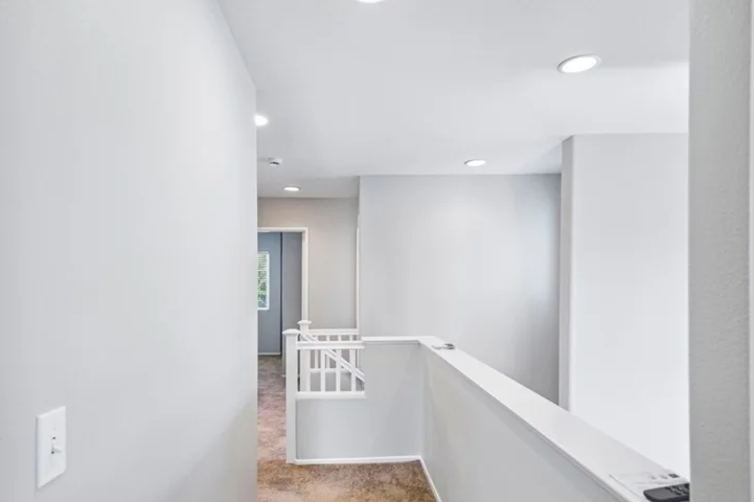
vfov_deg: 59.2
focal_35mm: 21
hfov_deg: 81.2
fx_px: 440
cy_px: 289
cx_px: 371
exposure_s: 1/25
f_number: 8
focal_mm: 18
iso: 400
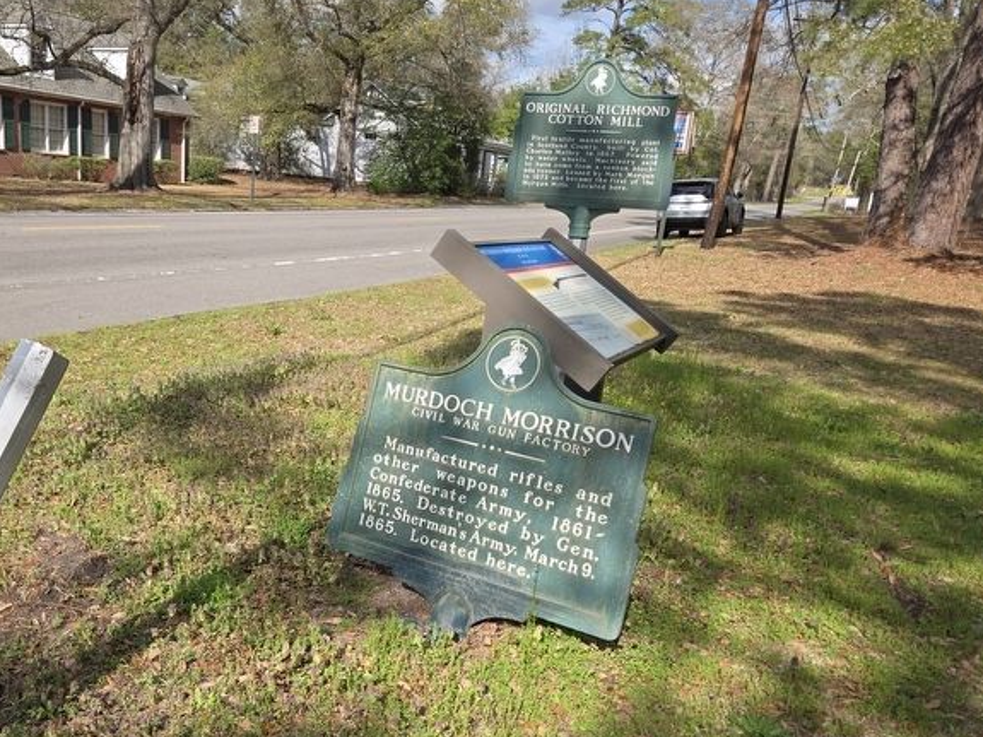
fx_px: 909
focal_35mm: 32
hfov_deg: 56.0
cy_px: 441
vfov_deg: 43.9
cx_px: 352
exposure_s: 1/1453
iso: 25
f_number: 1.8
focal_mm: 5.4
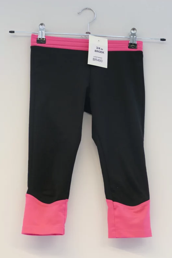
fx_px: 480
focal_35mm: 67
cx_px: 86
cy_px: 127
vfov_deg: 30.1
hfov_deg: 20.3
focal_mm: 24
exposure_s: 1/80
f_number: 3.6
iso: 1000
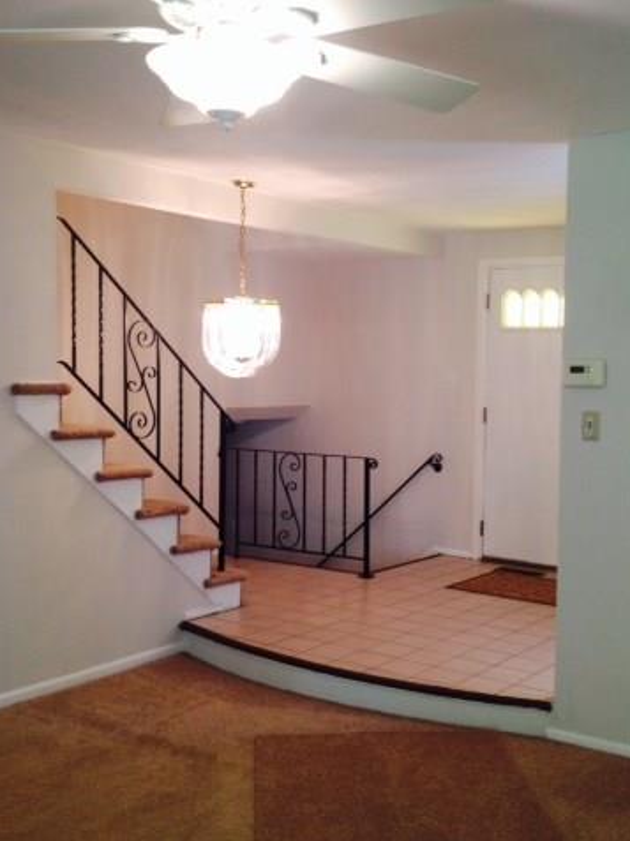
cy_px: 421
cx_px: 381
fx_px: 1142
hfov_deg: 30.7
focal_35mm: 47
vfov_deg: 40.5
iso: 80
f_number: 2.4
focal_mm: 4.28
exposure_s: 1/20
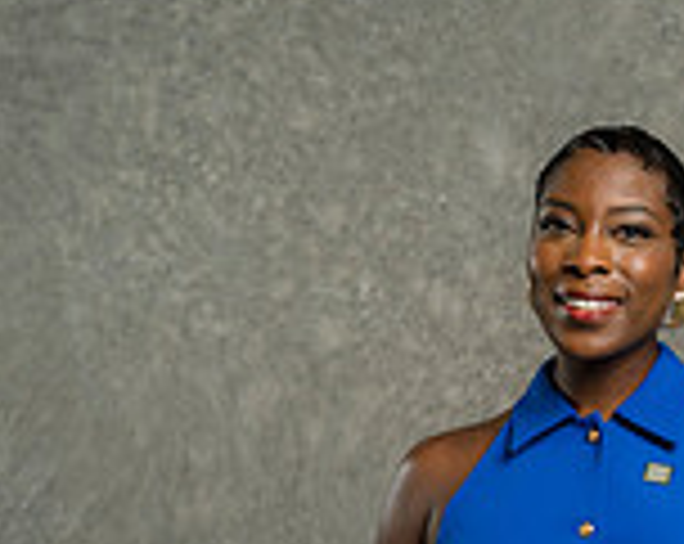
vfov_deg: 9.6
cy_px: 944
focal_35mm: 153
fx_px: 3091
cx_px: 634
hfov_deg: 12.5
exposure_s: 1/160
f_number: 4
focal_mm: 55
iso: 125
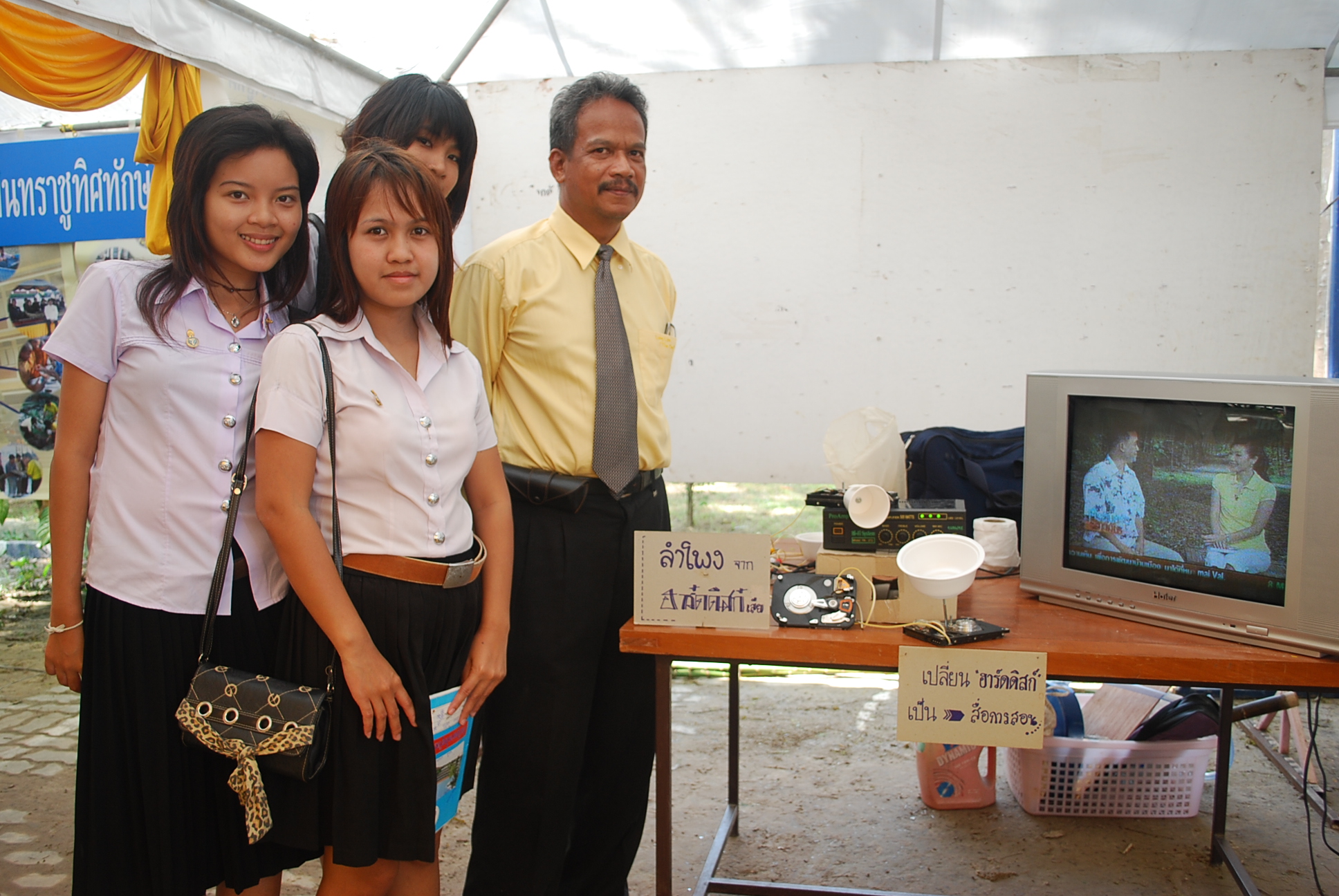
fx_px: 1229
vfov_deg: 40.1
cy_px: 448
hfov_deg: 57.2
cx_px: 670
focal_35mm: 33
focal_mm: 22
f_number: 4
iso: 200
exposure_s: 1/80
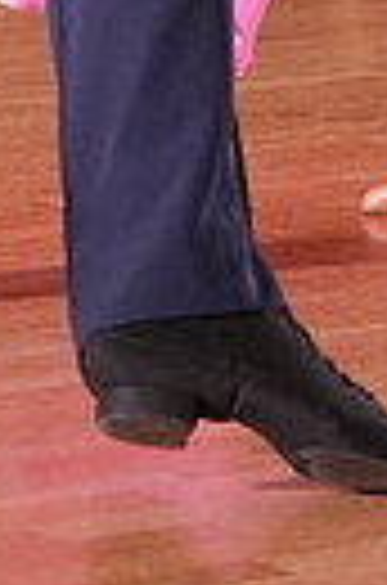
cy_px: -693
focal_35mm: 394
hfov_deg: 3.5
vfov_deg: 5.1
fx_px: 6387
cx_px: 520
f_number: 4
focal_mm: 88
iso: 2500
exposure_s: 1/500
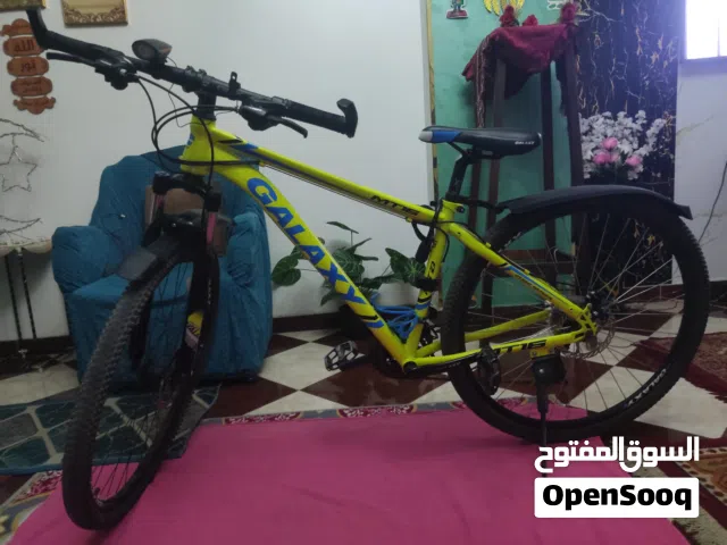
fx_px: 546
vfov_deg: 53.1
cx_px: 364
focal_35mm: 26
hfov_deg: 67.3
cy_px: 272
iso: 1526
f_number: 1.79
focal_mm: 4.74
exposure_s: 1/25
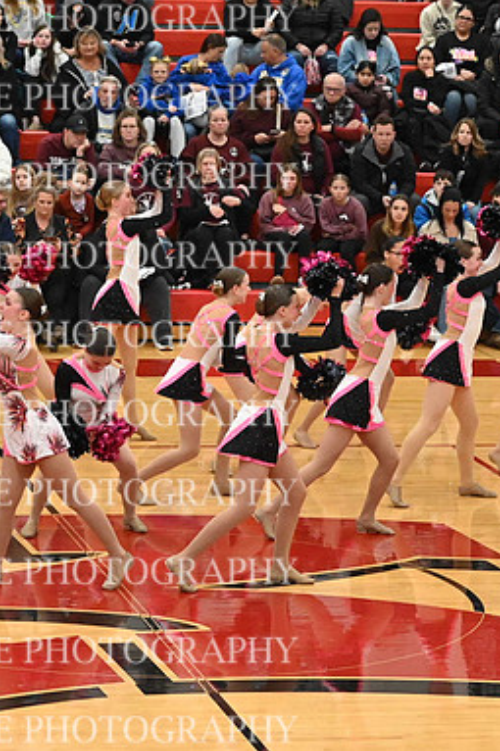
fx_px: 3315
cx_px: 14
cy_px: 374
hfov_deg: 8.6
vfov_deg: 12.9
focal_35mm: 159
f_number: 4
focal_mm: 70
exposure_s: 1/320
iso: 8000
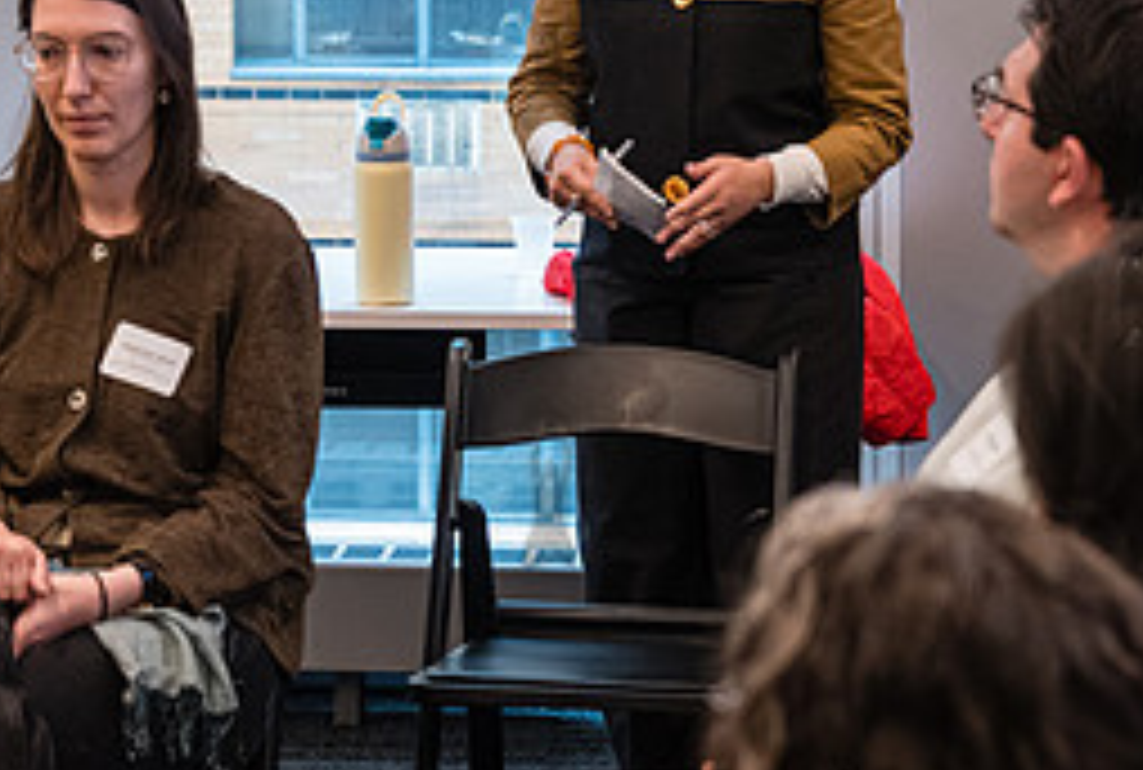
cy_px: 71
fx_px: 3598
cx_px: 576
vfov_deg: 12.1
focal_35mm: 113
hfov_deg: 18.0
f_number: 4
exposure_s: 1/500
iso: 5000
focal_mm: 47
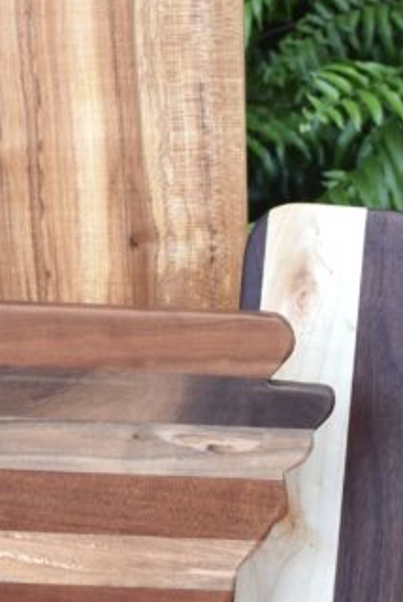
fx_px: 2731
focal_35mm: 163
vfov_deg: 12.4
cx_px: 74
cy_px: -19
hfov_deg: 8.4
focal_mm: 34
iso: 400
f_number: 6.3
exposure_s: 1/160
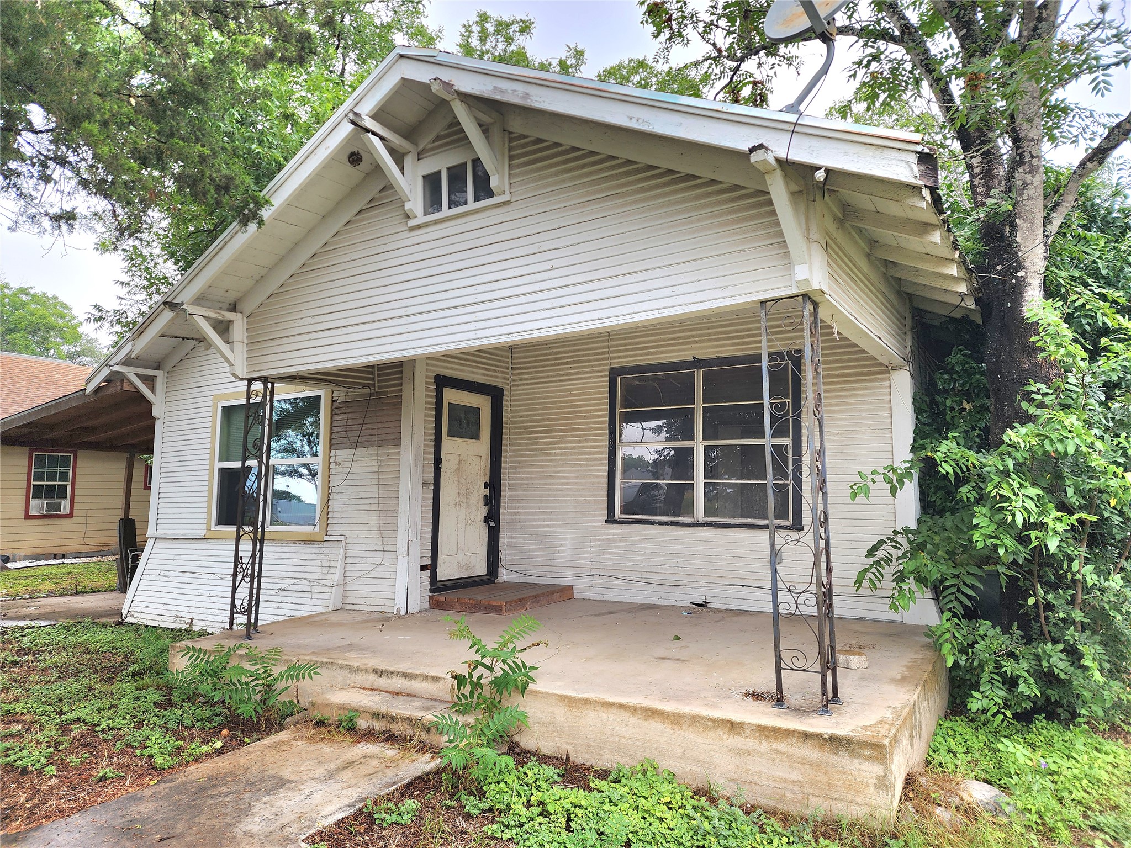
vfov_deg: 58.9
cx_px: 566
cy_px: 424
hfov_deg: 73.9
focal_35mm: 23
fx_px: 751
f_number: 1.8
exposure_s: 1/182
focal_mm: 6.4
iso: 50
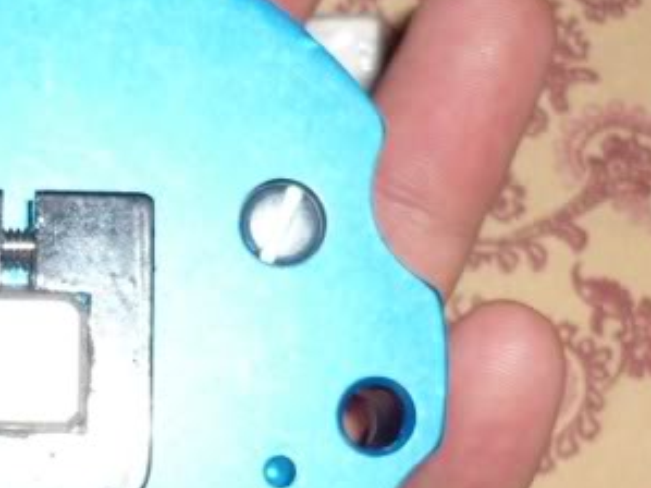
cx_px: 10
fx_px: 2124
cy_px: 464
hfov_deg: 17.1
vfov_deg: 13.0
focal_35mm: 113
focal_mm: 5.5
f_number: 2.8
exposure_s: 1/30
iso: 100
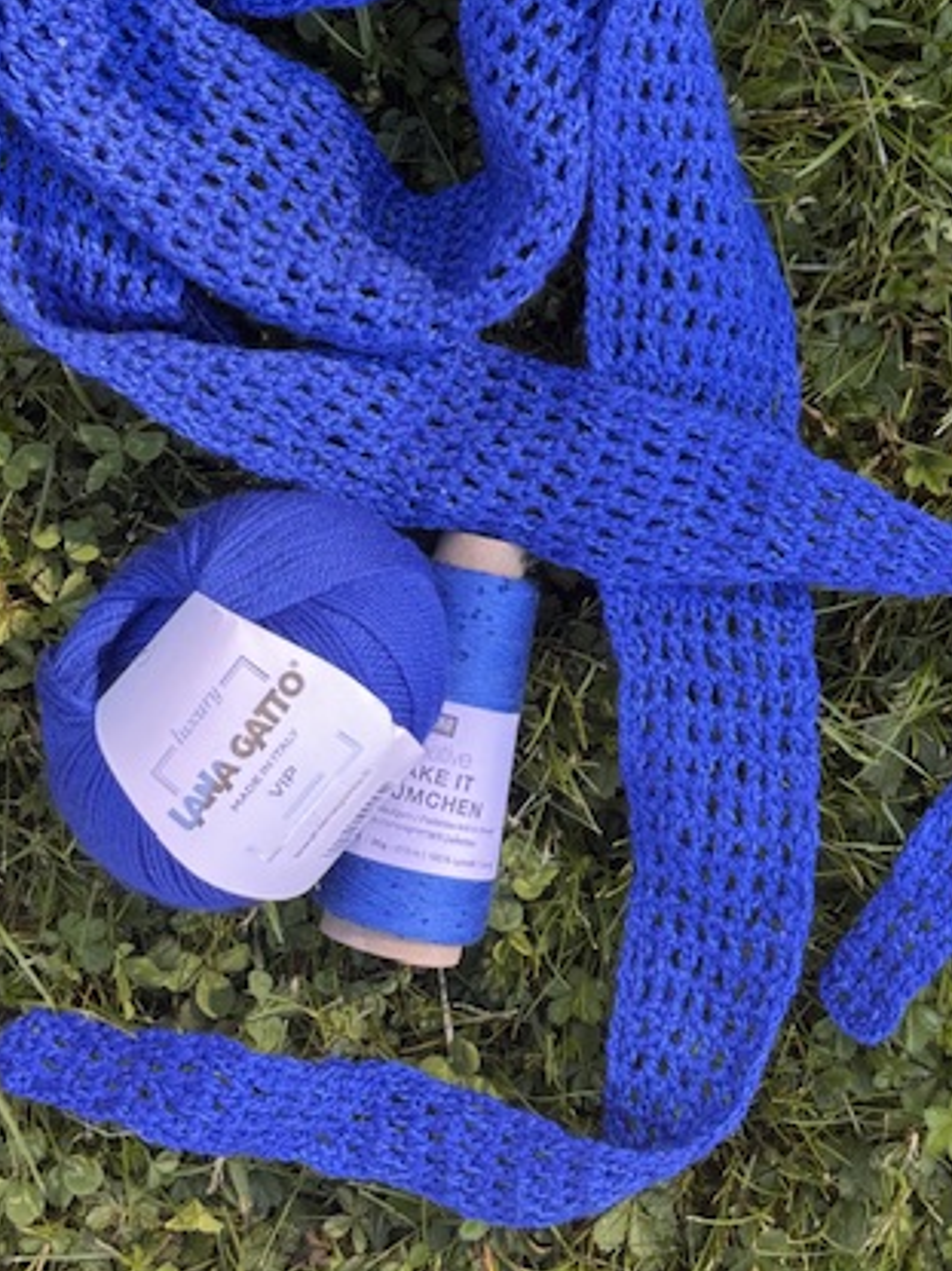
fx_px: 2715
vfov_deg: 26.2
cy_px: 459
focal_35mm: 74
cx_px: 502
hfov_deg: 19.9
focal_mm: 6.76
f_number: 1.78
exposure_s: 1/172
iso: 64
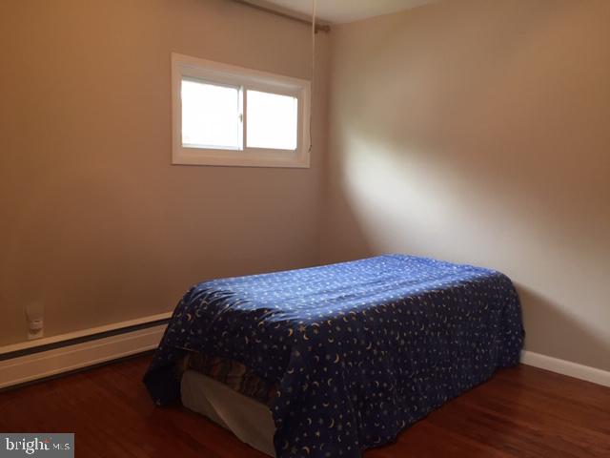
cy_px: 229
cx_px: 305
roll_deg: -1.4
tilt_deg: -7.0
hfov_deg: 61.7
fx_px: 511
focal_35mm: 29
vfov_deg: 48.2
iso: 100
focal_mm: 4.15
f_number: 2.2
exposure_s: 1/30
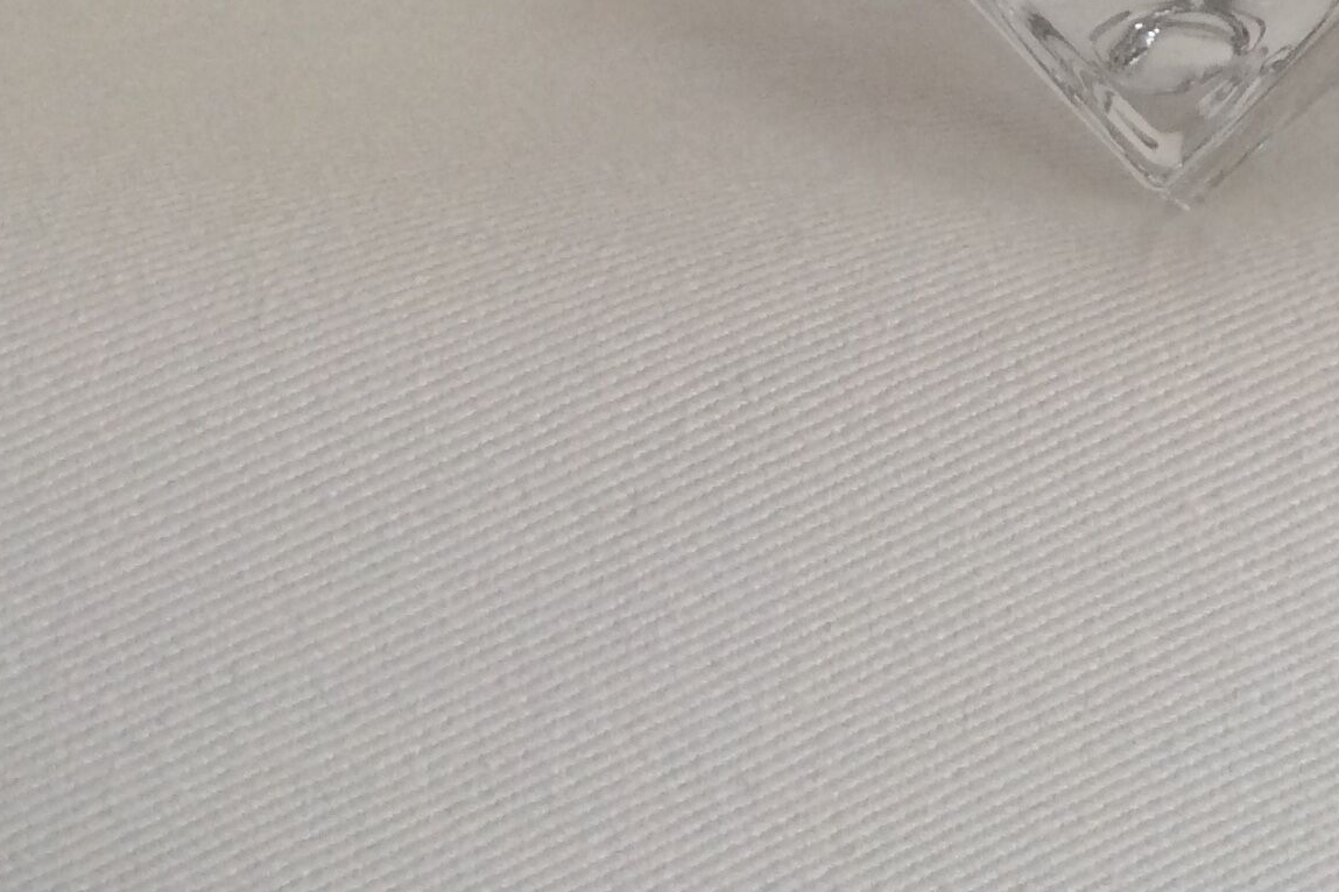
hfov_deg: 25.9
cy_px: -137
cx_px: 1260
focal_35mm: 75
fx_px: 2789
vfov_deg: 17.4
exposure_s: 1/25
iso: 64
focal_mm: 3.3
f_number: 2.4
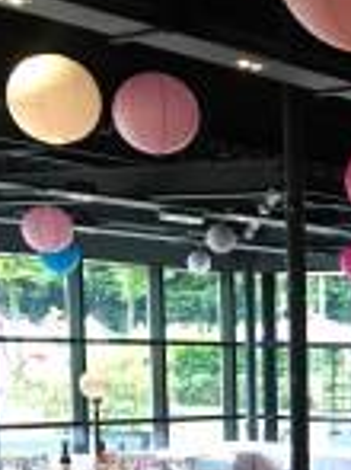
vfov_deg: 19.8
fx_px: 1286
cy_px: 512
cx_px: 504
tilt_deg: -7.1
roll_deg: -0.3
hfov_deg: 14.6
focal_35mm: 95
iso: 160
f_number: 2.2
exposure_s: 1/33
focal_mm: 4.15
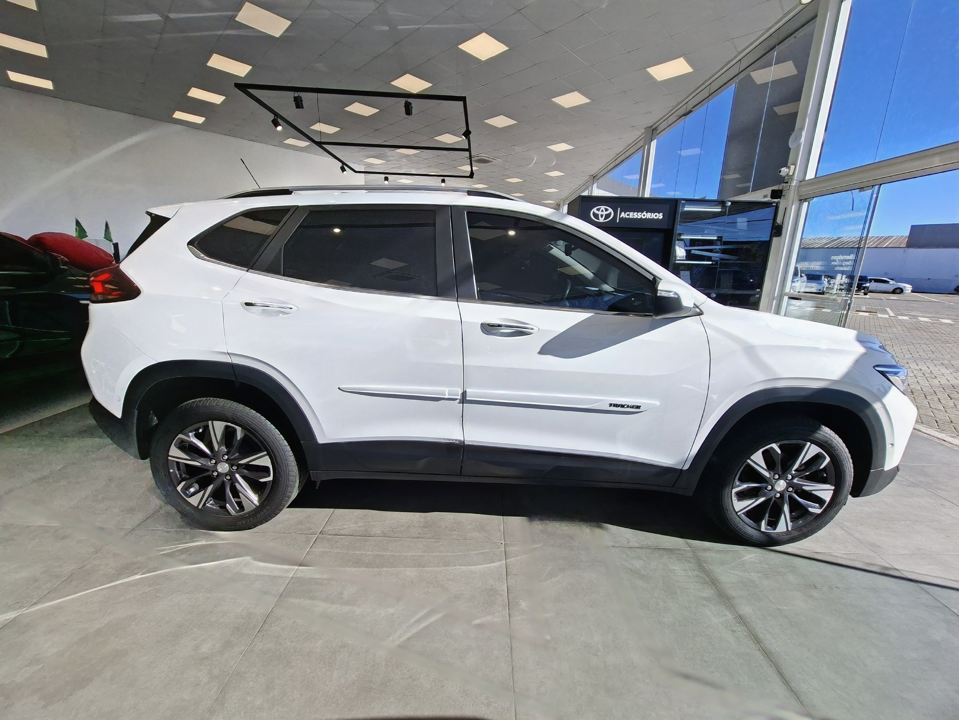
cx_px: 480
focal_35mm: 13
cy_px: 360
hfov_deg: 106.2
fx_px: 360
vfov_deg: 89.9
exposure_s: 1/909
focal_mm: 1.74
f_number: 2.2
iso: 40
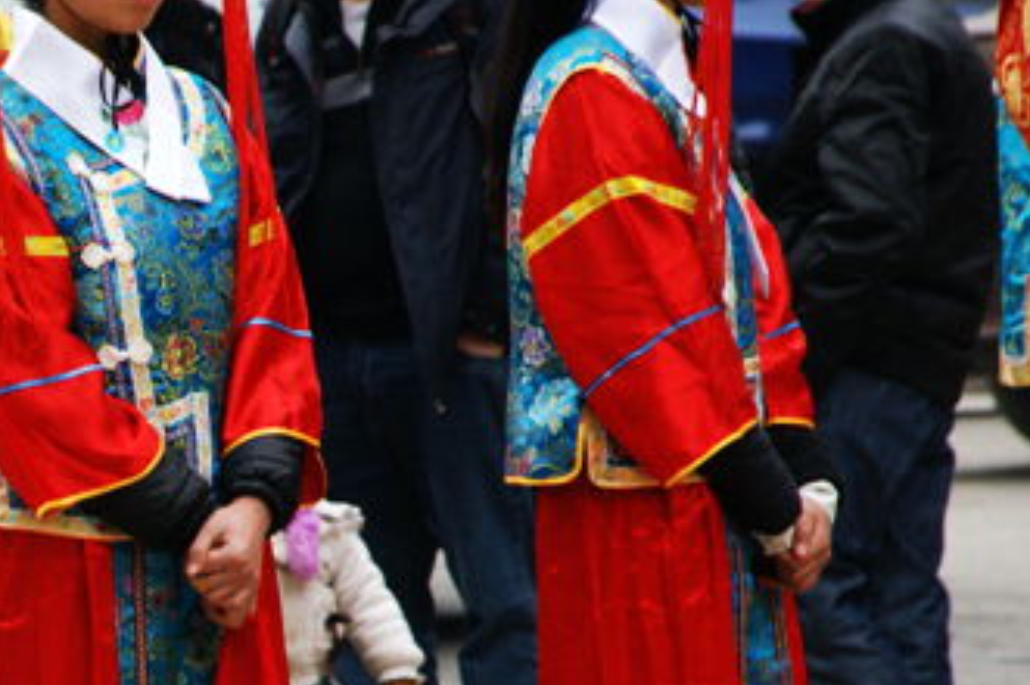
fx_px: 13983
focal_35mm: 489
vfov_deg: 2.8
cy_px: 405
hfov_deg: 4.2
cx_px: -65
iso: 200
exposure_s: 1/320
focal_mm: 135
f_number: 5.6
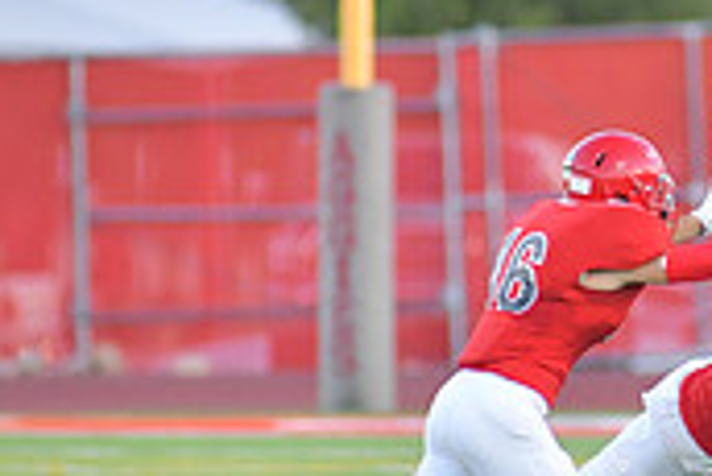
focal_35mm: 1012
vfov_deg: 1.4
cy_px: 317
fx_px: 20031
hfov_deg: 2.0
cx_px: 770
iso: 2200
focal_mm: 300
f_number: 3.5
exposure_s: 1/1250
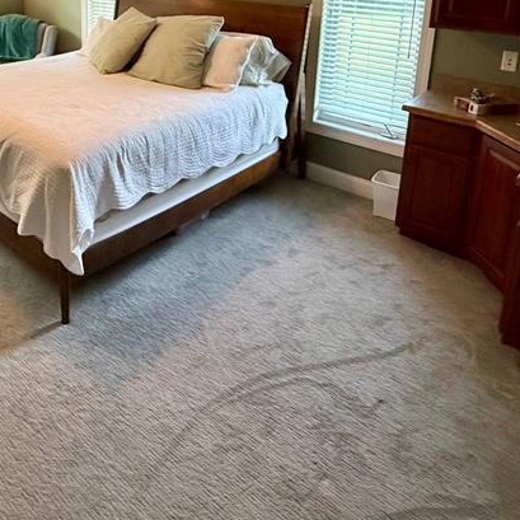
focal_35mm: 31
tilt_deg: -12.0
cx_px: 128
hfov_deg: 50.3
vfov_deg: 47.4
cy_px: 55
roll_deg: +0.0
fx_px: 527
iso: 500
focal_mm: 2.22
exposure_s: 1/120
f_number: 2.2
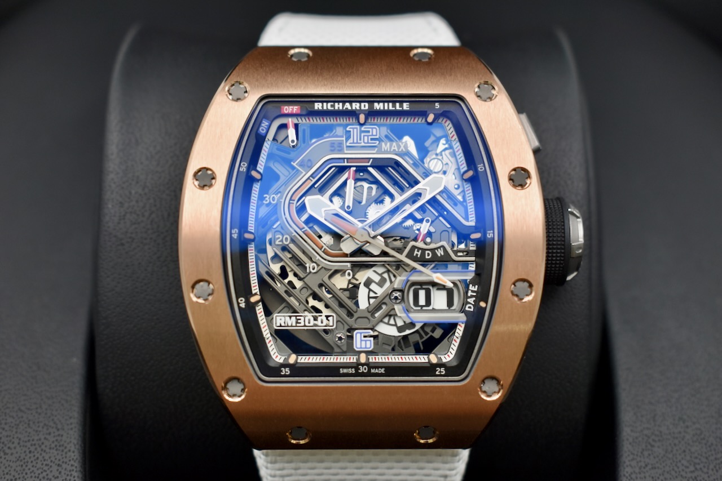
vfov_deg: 23.8
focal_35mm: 57
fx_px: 1143
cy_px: 240
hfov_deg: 35.0
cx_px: 361
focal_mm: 38
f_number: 5.6
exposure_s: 1/125
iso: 450
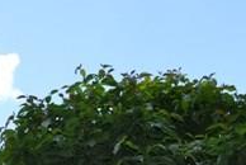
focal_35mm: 89
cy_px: 223
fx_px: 609
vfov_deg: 14.7
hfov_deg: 19.7
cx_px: -129
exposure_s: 1/200
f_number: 6.3
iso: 100
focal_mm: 18
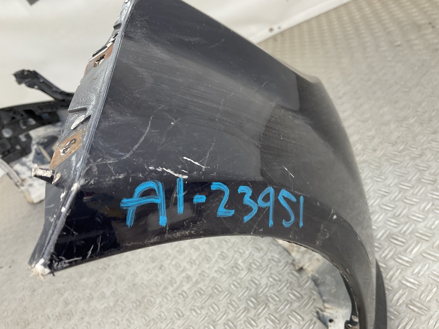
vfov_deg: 48.2
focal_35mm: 29
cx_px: 220
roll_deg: +30.0
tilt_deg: -31.3
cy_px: 164
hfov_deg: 61.7
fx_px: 368
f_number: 1.8
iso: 40
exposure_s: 1/120
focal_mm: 3
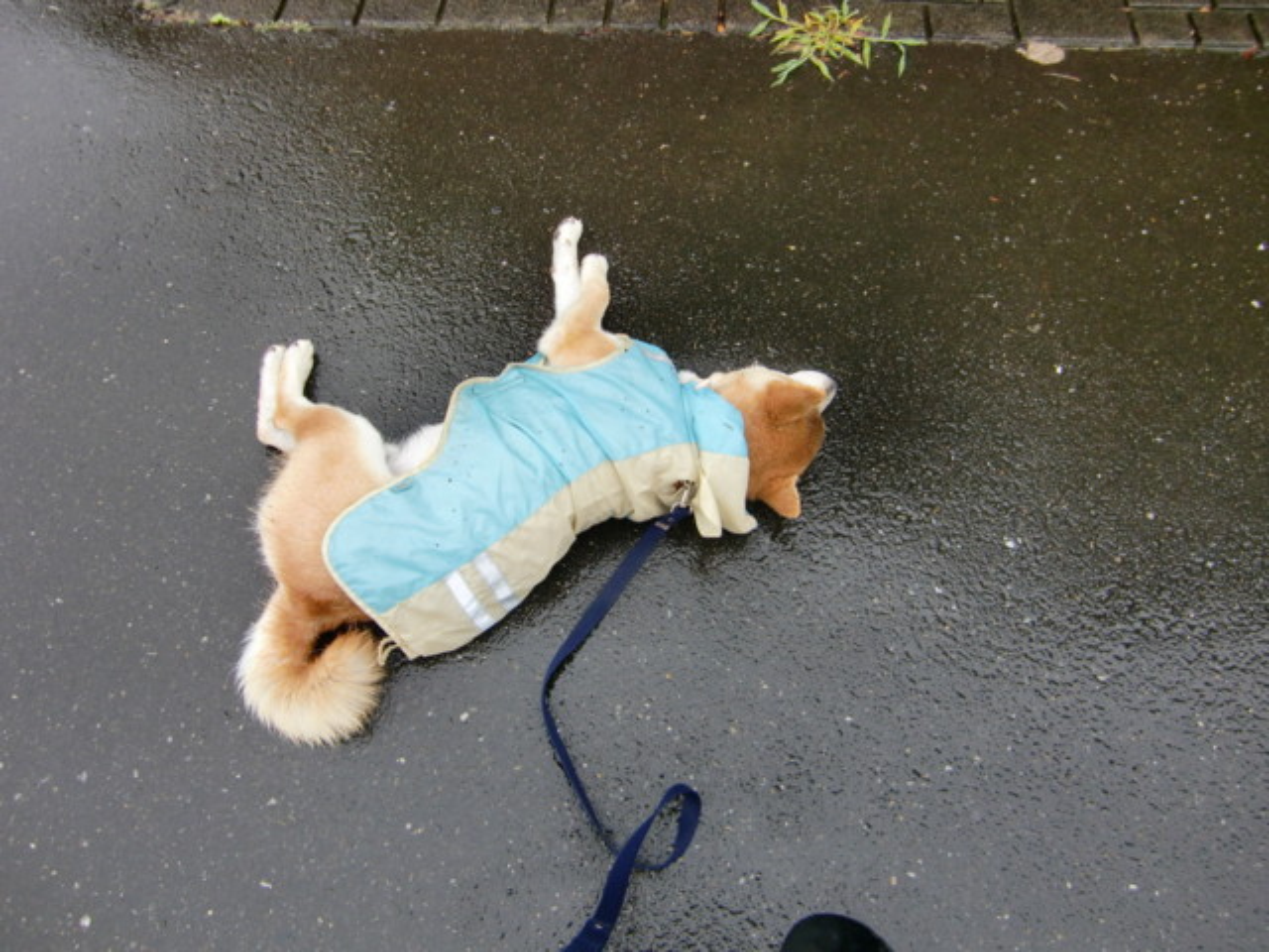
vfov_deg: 49.7
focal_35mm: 28
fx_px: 1026
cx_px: 634
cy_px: 476
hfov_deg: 63.4
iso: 64
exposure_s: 1/160
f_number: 2.6
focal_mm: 4.9
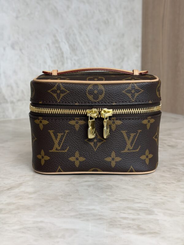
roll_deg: +0.9
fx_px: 340
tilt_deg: -10.1
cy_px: 122
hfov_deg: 30.3
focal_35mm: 48
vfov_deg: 39.7
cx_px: 92
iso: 64
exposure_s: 1/120
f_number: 1.78
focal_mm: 6.76
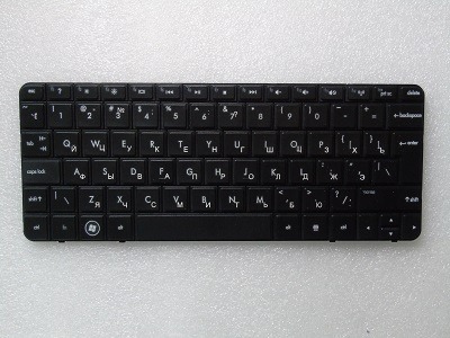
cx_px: 225
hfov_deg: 46.8
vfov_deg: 36.0
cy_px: 169
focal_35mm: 40
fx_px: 520
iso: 400
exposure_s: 1/40
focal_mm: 7.1
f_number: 6.5
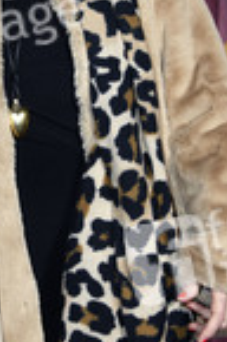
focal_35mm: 160
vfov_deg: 12.9
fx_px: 1520
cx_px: 31
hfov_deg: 8.5
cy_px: 132
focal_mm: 58
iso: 500
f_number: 6.3
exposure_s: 1/160
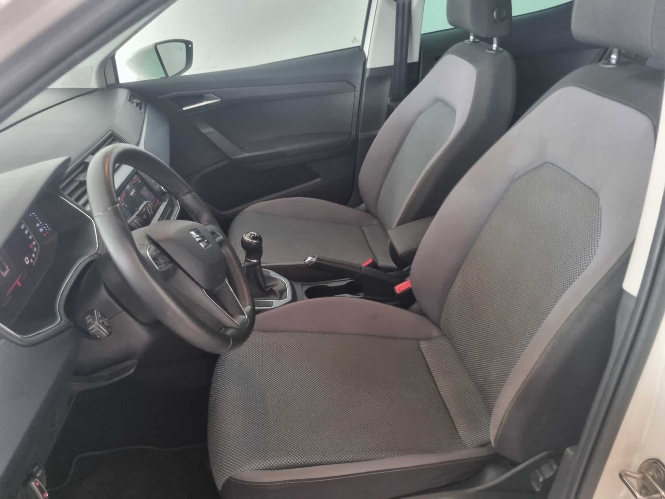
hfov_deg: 67.3
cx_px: 332
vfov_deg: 53.1
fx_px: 499
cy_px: 250
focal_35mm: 26
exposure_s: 1/50
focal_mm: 5.4
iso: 320
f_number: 1.8
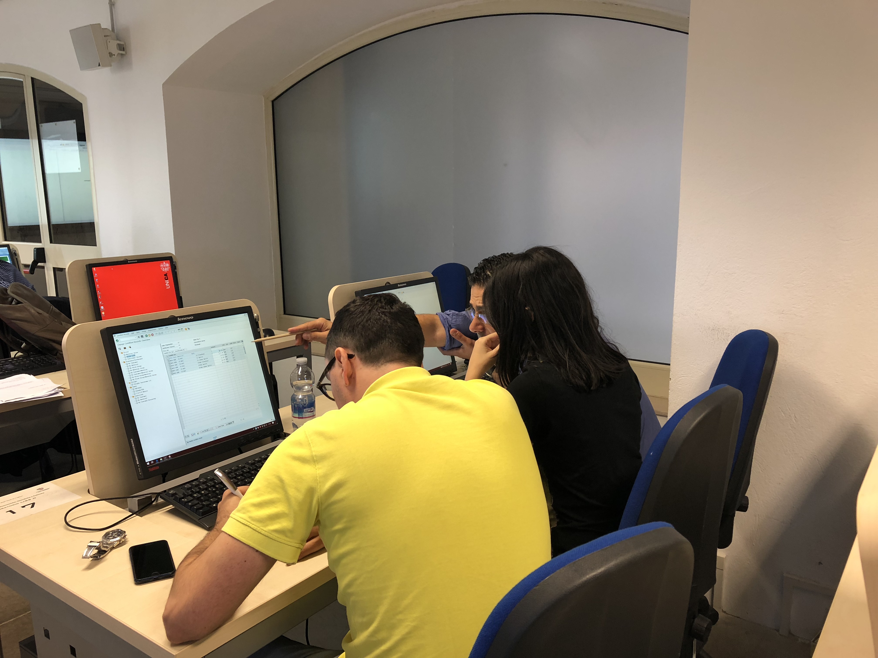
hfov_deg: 63.4
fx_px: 710
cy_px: 329
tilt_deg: -10.1
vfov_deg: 49.7
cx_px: 439
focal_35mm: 28
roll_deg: +0.5
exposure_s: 1/20
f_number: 1.8
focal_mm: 3.99
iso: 32
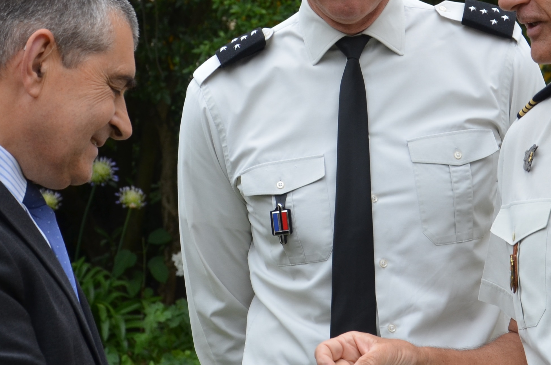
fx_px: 2886
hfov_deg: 10.9
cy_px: 89
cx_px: 349
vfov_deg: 7.2
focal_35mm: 189
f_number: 8
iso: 200
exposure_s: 1/250
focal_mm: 50
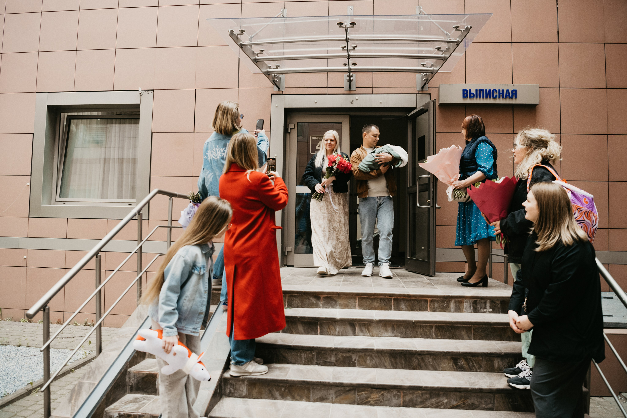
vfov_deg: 50.0
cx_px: 314
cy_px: 209
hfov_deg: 70.0
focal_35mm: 26
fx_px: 448
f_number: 4
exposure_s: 1/320
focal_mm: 24
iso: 400
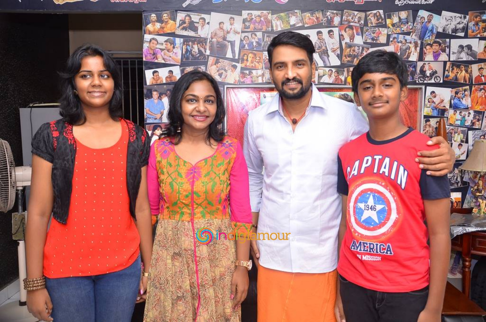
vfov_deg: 39.8
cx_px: 243
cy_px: 161
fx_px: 445
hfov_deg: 57.3
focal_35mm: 33
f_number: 4
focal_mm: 22
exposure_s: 1/125
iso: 800
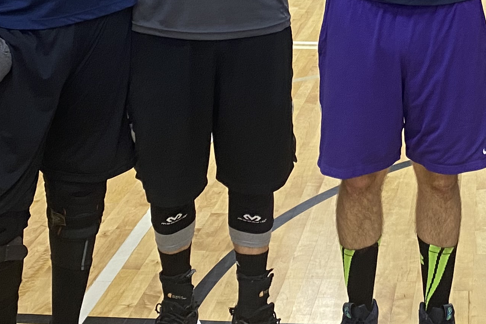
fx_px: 1147
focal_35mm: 85
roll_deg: -0.8
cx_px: 432
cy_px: -62
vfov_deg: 15.5
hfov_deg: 23.3
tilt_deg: -9.3
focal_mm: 4.25
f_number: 1.8
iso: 125
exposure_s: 1/60
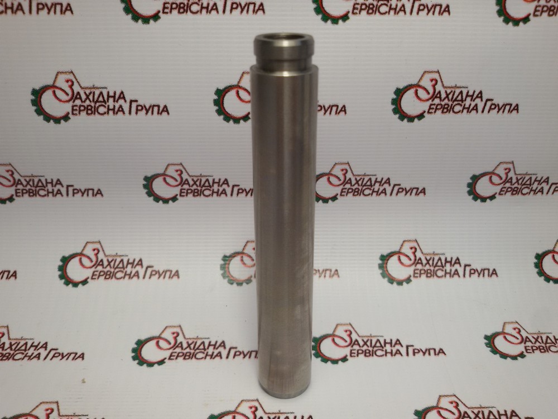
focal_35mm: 31
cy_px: 210
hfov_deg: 58.4
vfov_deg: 45.4
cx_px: 279
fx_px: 500
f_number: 2.4
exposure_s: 1/100
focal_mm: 2.93
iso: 40
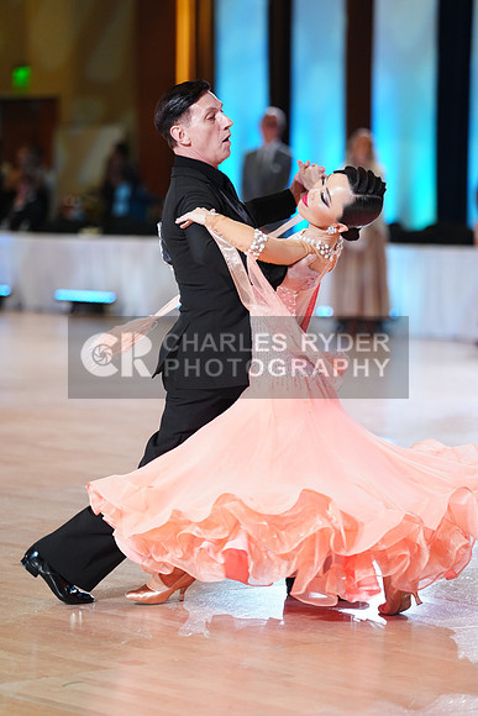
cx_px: 239
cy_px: 358
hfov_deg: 9.2
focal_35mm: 150
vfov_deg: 13.7
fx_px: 2985
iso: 2000
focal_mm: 150
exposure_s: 1/400
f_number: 2.8
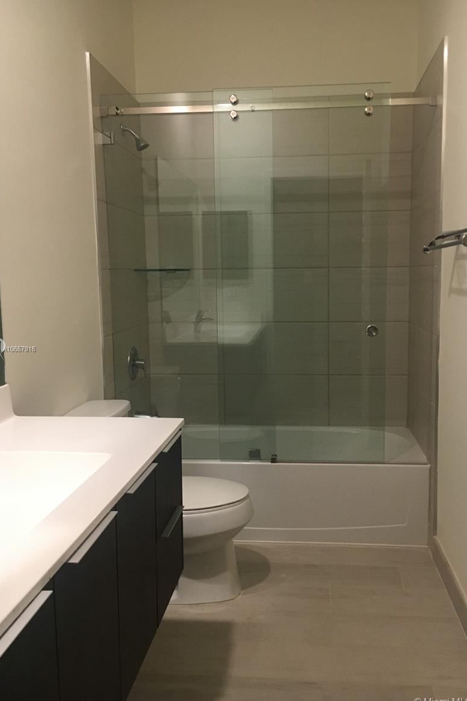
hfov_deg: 42.3
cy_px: 349
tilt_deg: -6.7
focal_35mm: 31
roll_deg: +0.8
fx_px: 604
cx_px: 252
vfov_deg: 60.3
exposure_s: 1/30
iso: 125
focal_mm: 4.15
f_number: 2.2
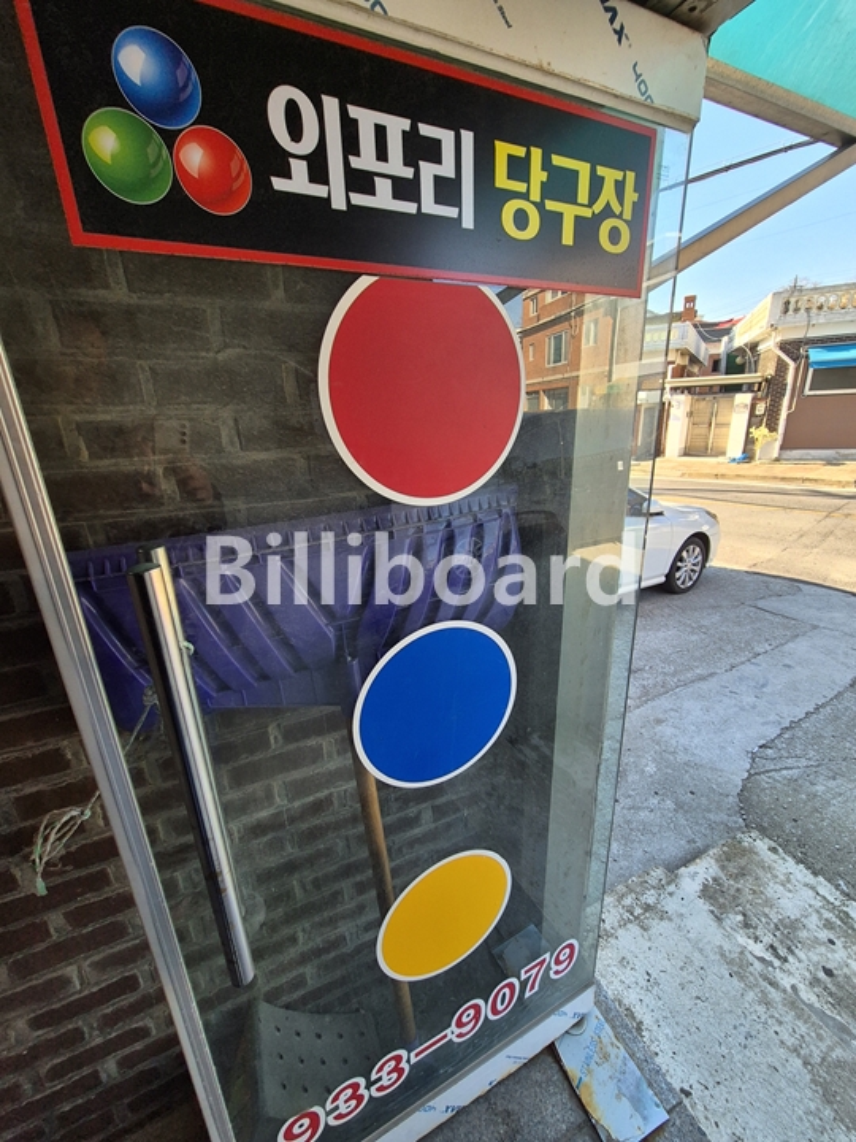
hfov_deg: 89.9
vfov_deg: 106.2
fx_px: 429
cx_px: 428
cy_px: 571
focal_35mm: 13
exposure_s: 1/292
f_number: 2.2
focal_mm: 2.2
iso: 50
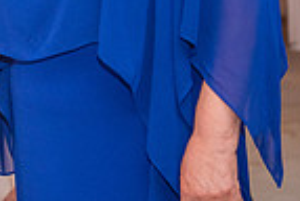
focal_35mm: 178
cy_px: -89
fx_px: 1486
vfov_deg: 7.6
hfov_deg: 11.1
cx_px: -134
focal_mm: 44
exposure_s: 1/160
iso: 1000
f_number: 2.8
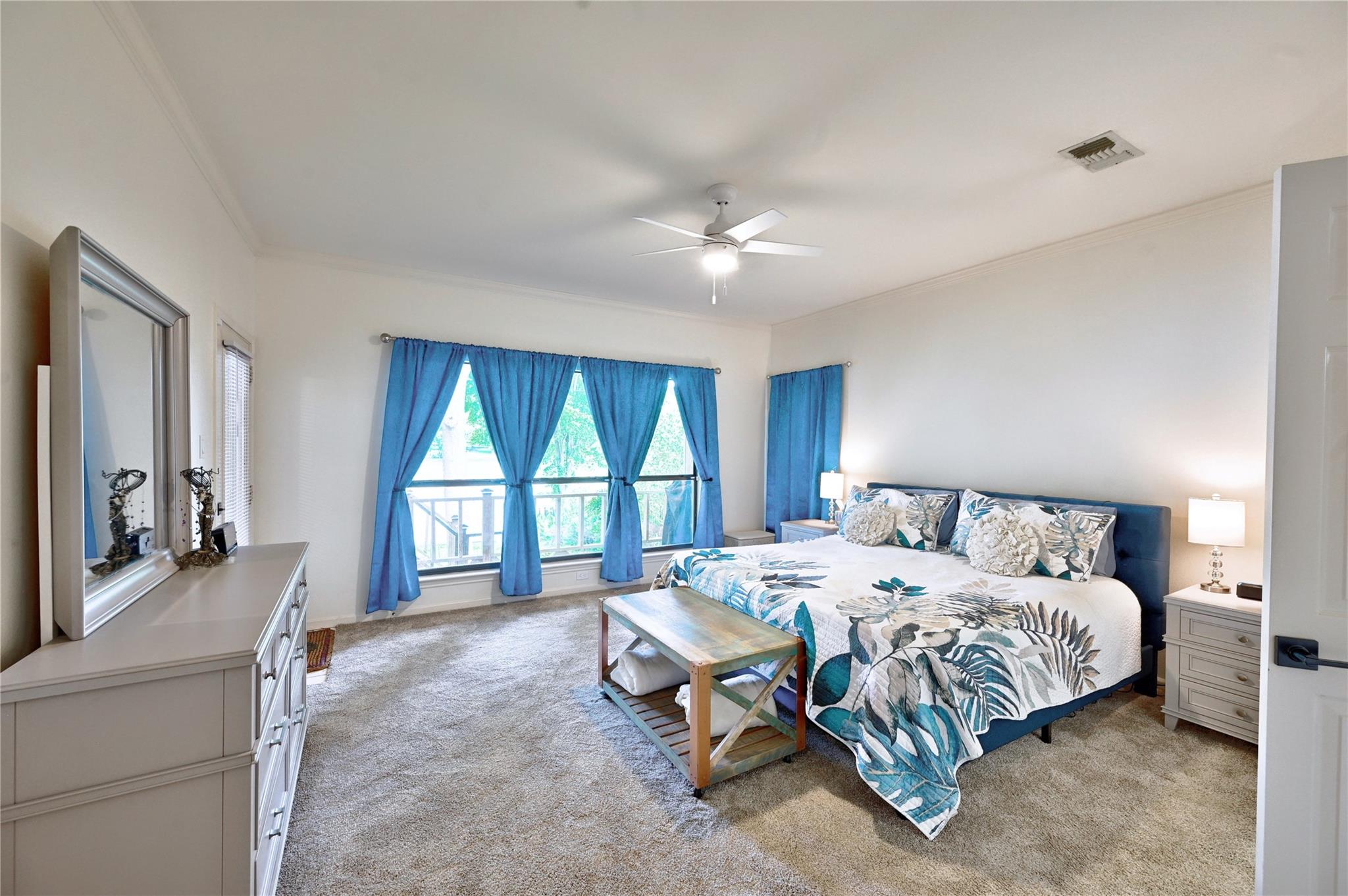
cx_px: 674
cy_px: 448
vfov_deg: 81.1
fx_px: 524
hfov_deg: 104.3
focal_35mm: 14
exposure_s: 1/6
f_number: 8
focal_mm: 14
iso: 400
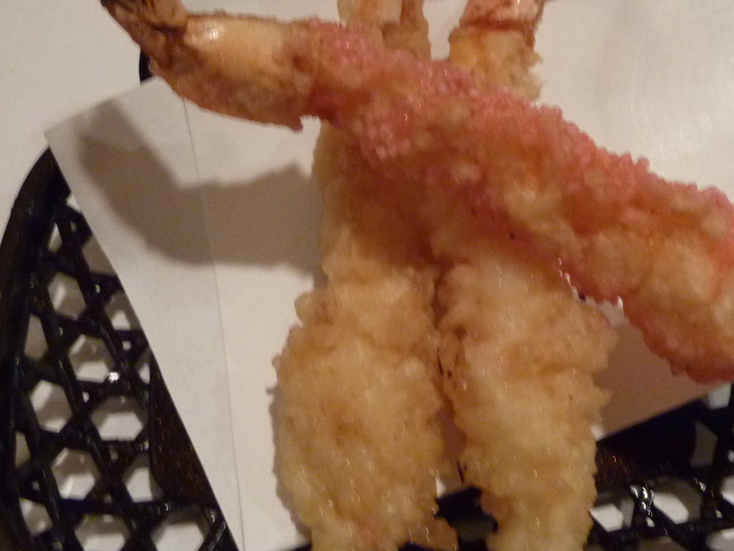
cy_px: 196
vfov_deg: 35.7
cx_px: 417
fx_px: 848
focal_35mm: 40
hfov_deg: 46.7
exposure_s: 1/20
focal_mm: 4.1
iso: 400
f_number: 3.3
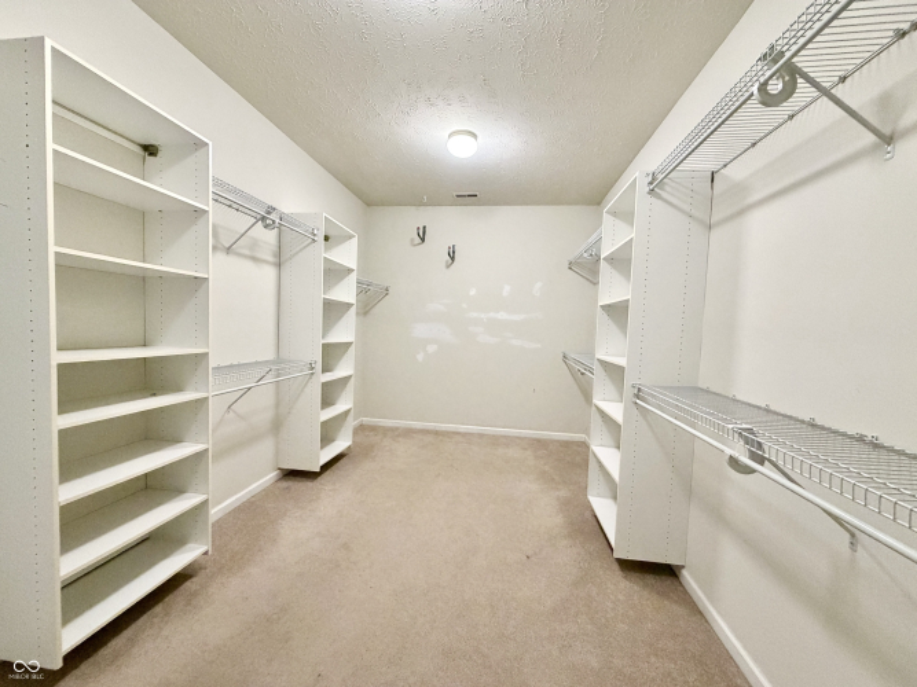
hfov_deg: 102.1
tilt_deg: -3.2
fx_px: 371
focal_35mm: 14
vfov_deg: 85.7
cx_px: 458
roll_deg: -2.2
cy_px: 344
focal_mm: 2.22
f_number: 2.2
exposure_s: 1/60
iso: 400
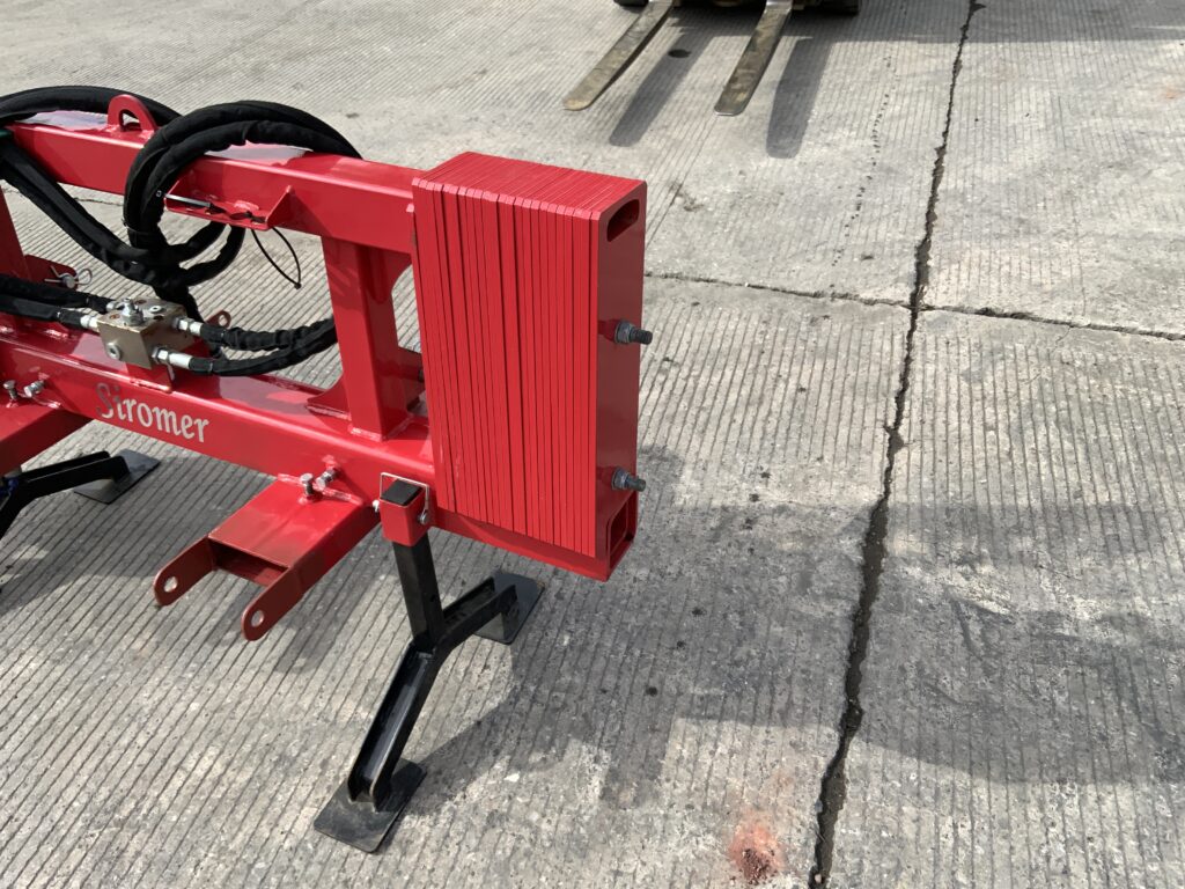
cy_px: 444
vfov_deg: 48.2
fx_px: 993
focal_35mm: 29
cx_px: 592
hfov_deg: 61.7
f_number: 1.8
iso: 16
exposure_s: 1/1342
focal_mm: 3
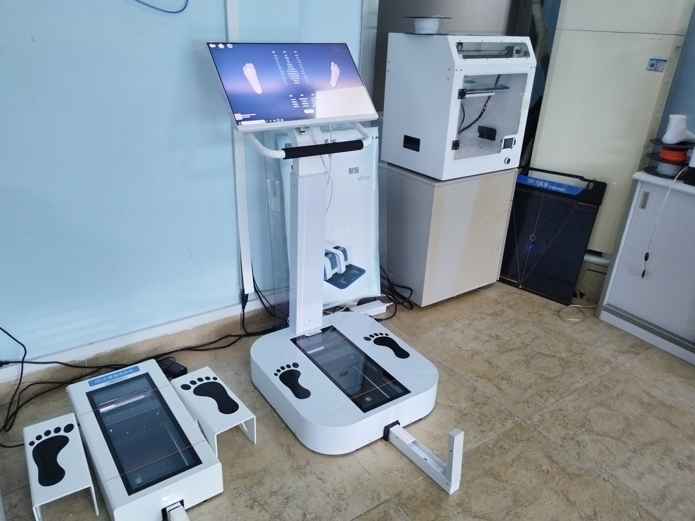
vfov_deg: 58.9
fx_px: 462
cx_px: 348
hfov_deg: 73.9
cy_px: 260
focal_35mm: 23
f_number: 1.9
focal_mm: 5.52
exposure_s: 1/100
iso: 1650
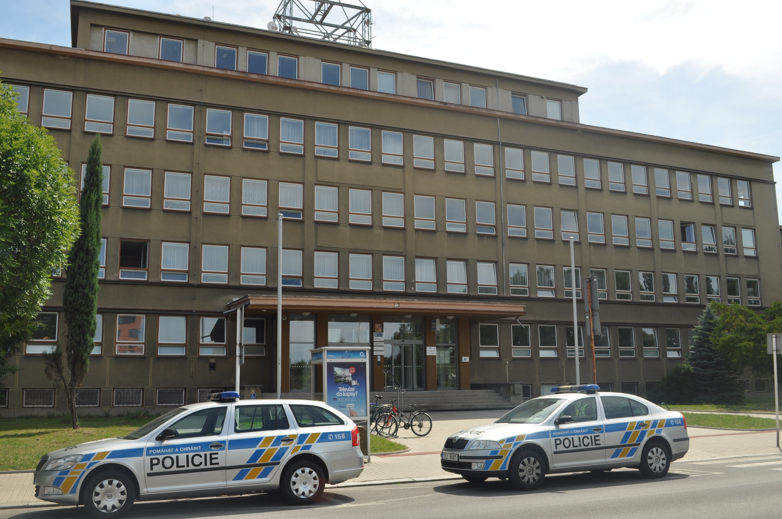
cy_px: 260
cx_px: 391
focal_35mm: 33
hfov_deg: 57.3
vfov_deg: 39.9
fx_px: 716
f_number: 8
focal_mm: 22
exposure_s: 1/250
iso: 200
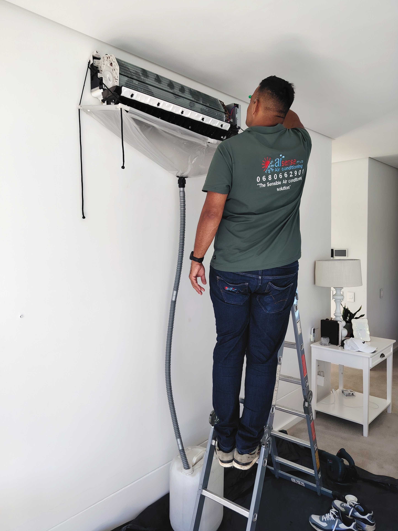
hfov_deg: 54.9
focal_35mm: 25
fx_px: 383
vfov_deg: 69.4
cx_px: 196
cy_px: 265
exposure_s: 1/120
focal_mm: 5.25
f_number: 1.75
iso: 250
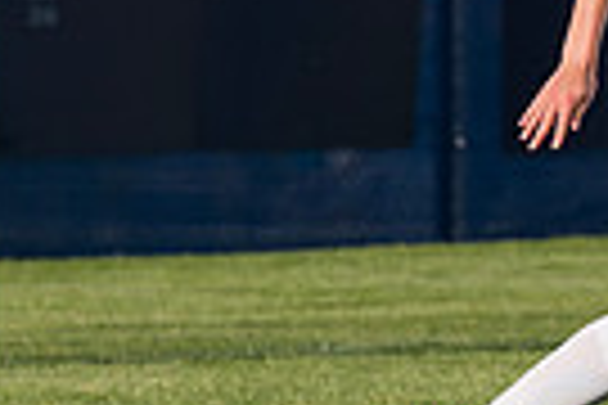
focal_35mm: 1258
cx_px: 991
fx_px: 21245
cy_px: 153
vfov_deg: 1.1
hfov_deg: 1.6
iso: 250
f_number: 5.6
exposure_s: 1/1600
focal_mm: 195
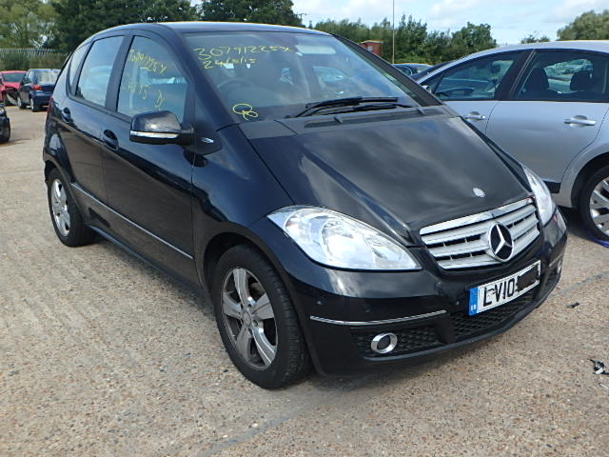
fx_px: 545
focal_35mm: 31
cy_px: 228
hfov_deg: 58.4
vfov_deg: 45.4
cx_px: 304
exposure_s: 1/500
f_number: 4.7
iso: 125
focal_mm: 5.6
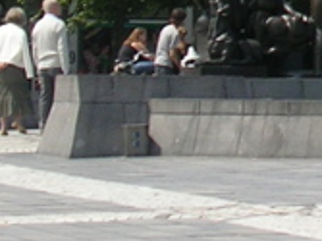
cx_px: 611
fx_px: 3142
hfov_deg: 5.7
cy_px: -94
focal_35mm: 338
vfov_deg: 4.4
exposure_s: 1/705
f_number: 3.6
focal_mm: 10.2
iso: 50
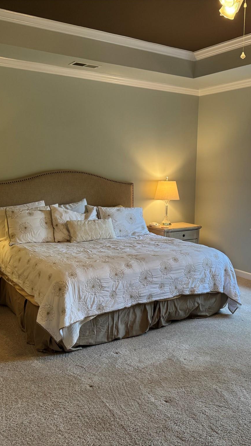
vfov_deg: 56.6
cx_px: 157
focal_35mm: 35
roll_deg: -1.8
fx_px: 414
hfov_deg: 33.6
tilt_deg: -8.1
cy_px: 223
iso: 200
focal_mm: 6.76
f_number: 1.78
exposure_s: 1/120
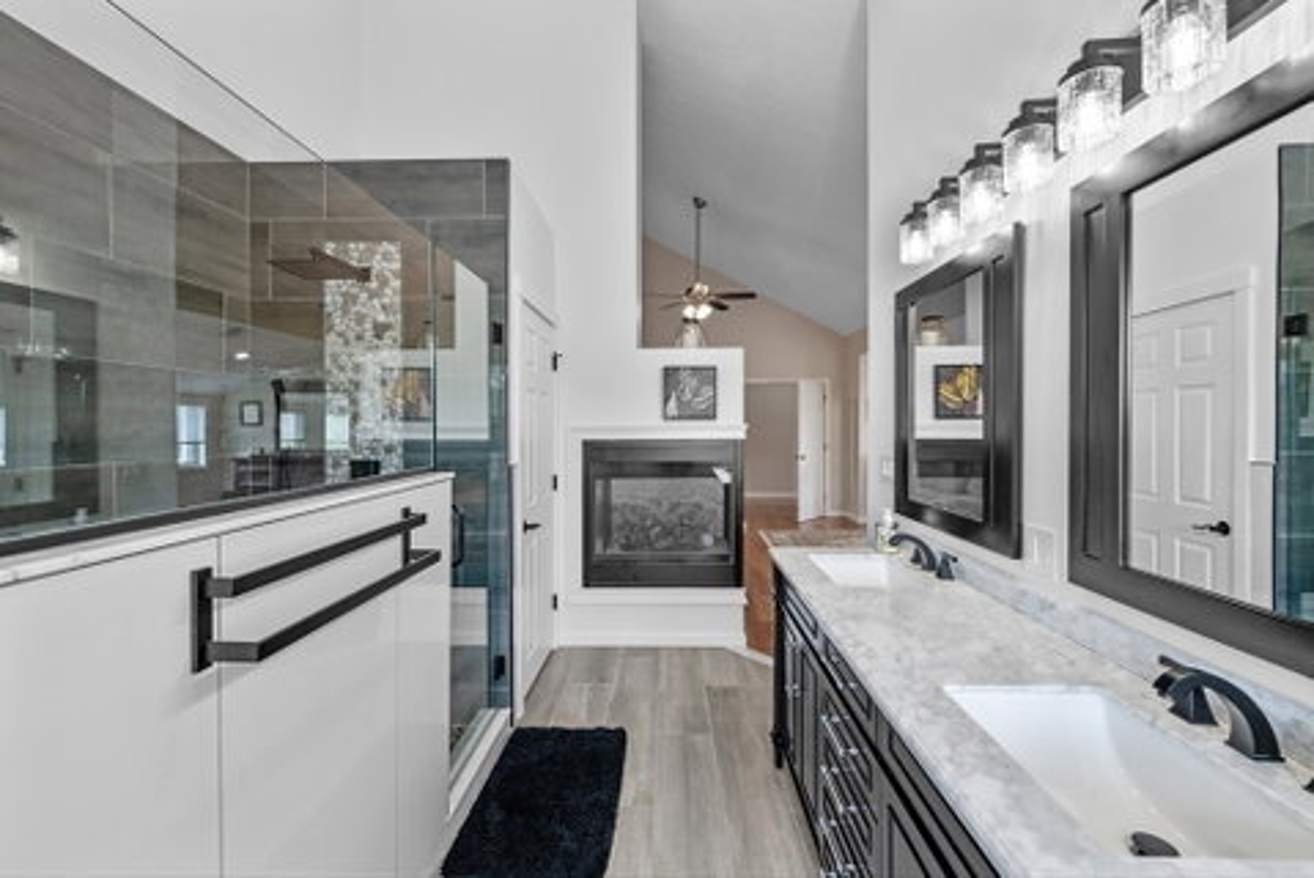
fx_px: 566
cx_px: 657
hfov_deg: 98.5
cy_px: 439
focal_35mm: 16
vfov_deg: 75.6
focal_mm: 15.5
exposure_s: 1/8
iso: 400
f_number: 8
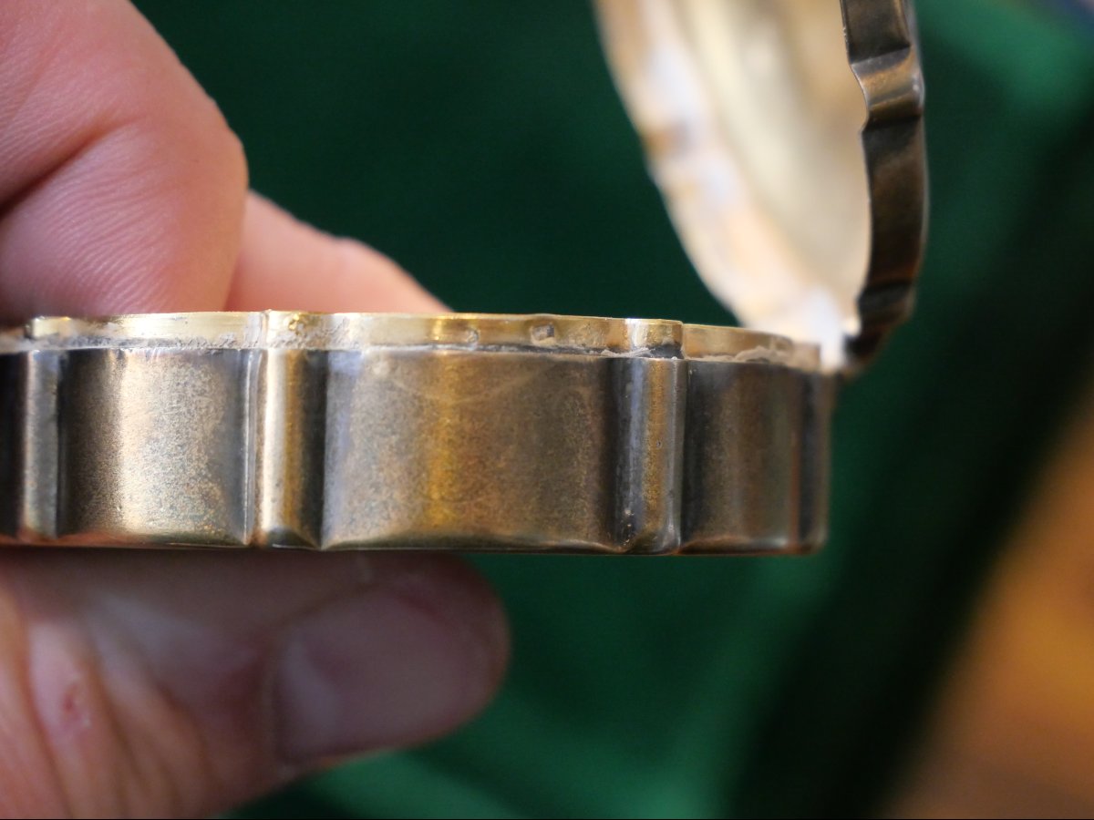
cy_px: 410
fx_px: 3792
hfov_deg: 16.4
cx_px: 547
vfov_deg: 12.3
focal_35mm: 120
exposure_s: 1/80
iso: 3200
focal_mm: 60
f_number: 5.6
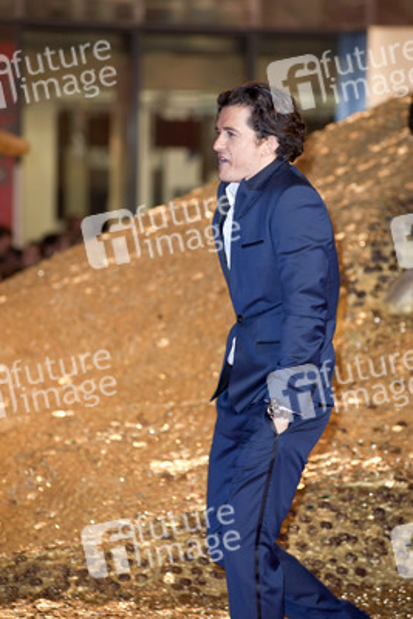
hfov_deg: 7.4
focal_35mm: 185
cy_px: 310
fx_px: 3181
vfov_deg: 11.1
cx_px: 206
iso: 1000
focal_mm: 185
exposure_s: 1/160
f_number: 5.6
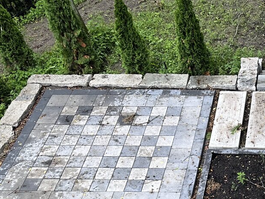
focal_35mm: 62
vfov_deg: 21.6
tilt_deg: -53.9
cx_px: 305
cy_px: 250
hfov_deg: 27.9
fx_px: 475
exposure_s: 1/132
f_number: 1.78
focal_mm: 6.86
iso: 64
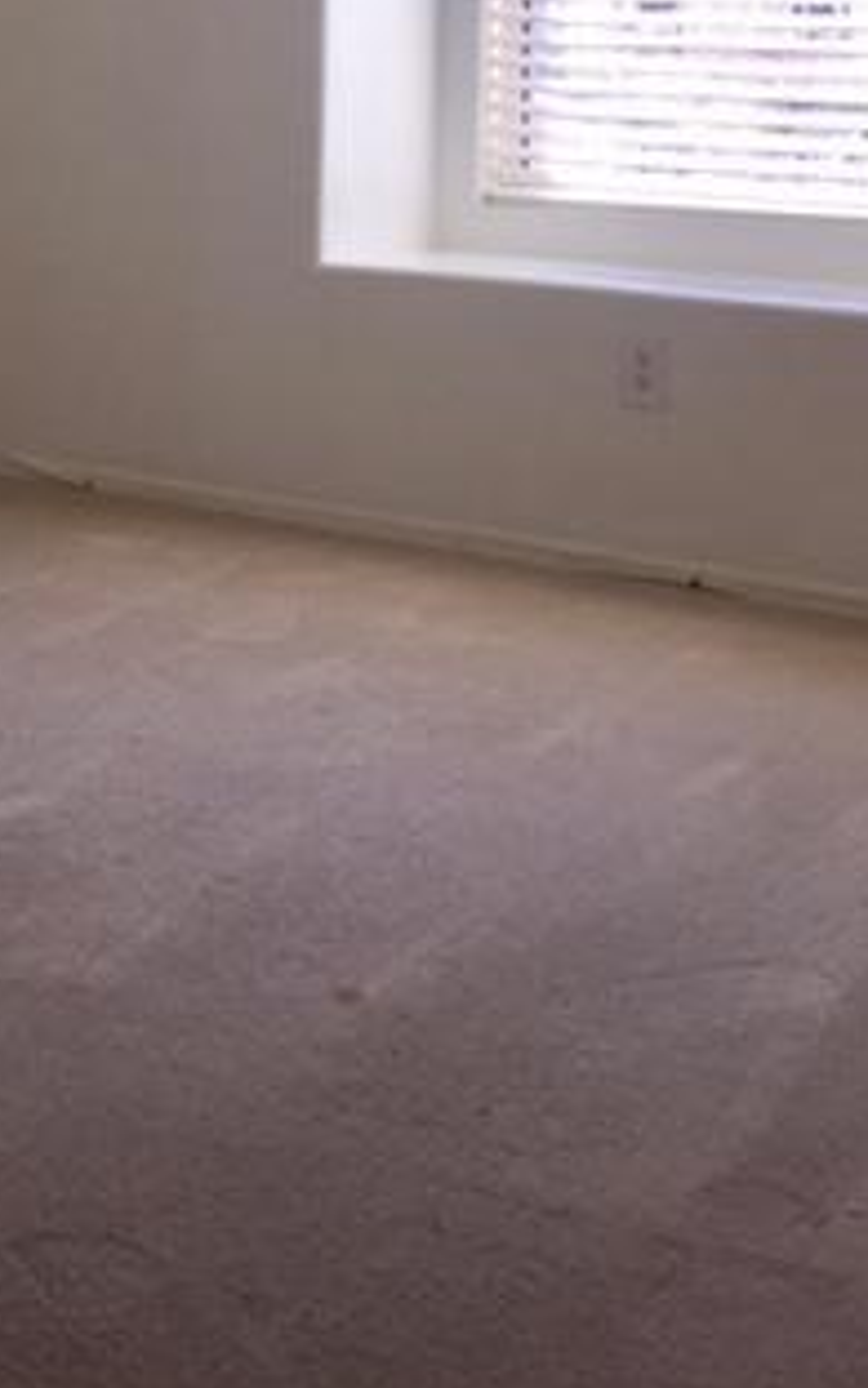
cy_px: 18
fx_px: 2385
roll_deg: -0.9
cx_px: -107
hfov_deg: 19.7
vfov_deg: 30.3
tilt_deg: +2.4
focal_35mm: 63
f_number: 2.2
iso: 32
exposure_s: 1/158
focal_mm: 4.15
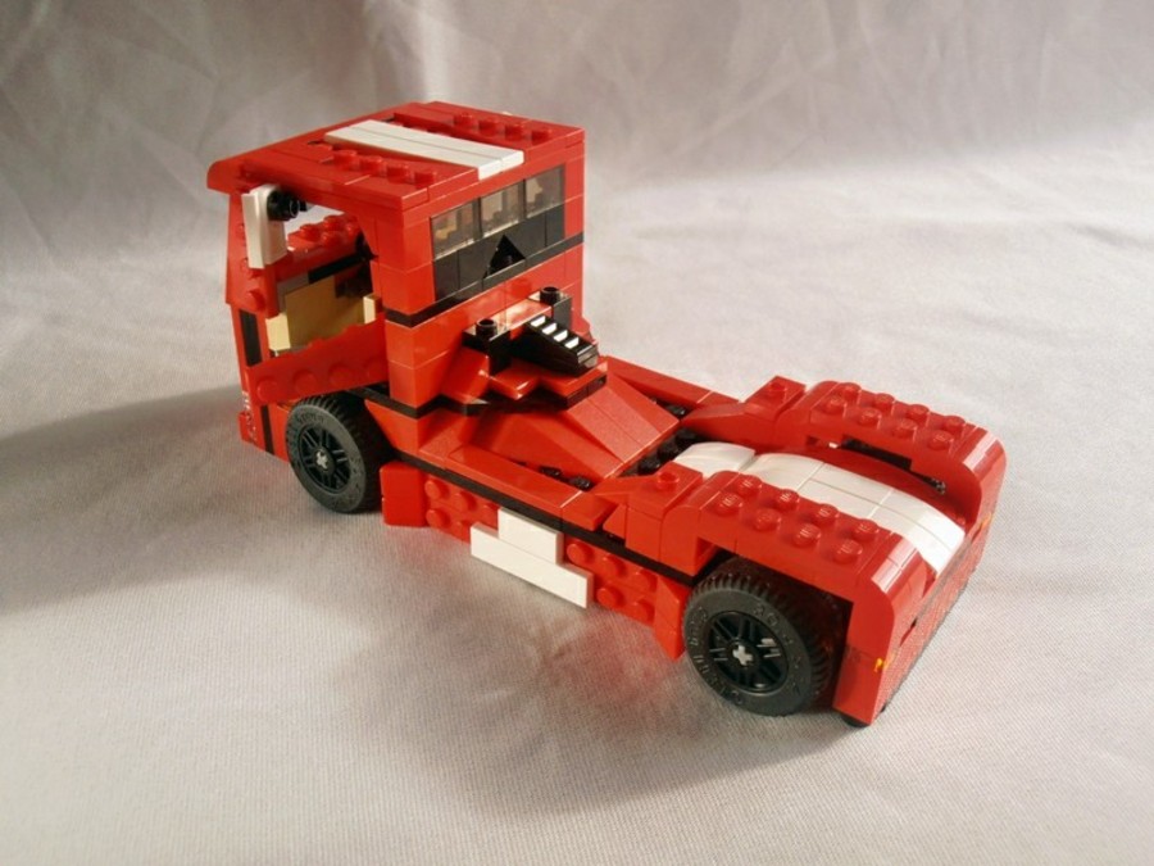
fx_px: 1233
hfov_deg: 50.1
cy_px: 433
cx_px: 577
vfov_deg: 38.7
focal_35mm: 37
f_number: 3.9
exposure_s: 1/250
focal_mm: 6.61
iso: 80
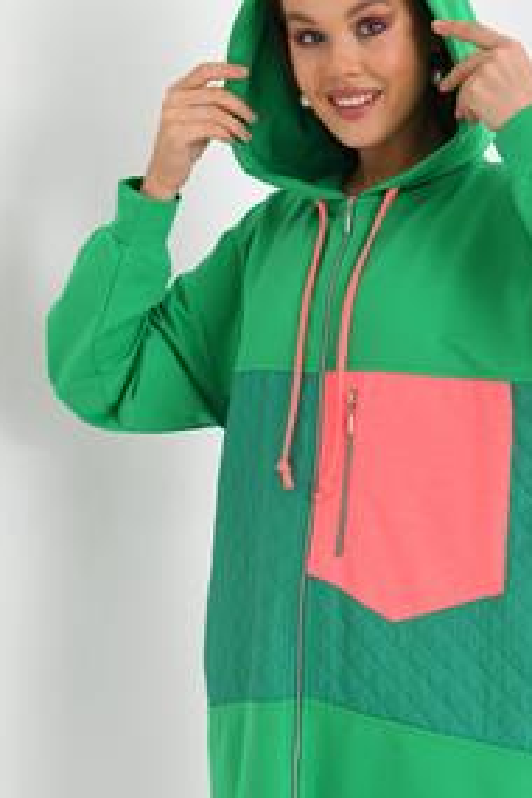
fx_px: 1751
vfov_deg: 25.7
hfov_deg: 17.2
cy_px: 448
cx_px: 358
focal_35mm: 79
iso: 100
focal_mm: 50
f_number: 5.6
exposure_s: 1/125
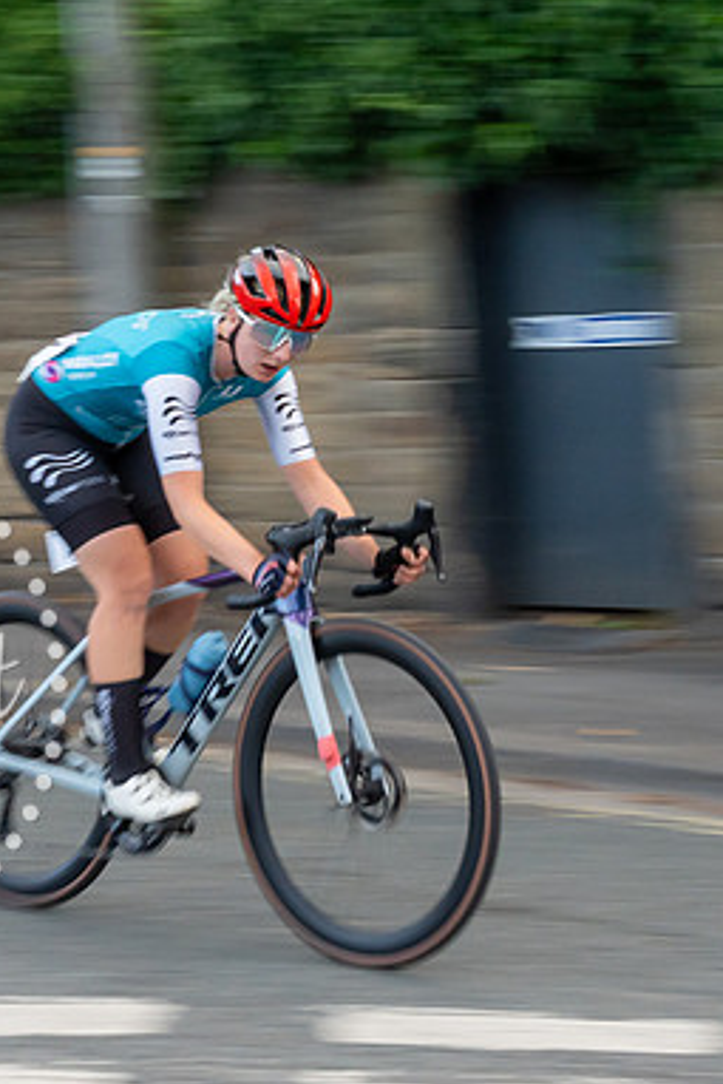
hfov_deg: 13.6
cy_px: 261
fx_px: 3040
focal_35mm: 101
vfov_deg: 20.0
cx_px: 314
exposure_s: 1/100
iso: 1250
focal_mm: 40
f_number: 10
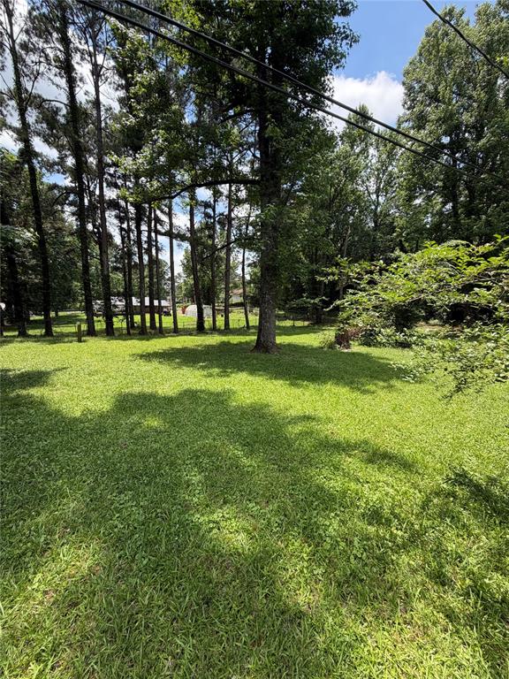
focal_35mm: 14
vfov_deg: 102.1
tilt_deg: -7.1
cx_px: 254
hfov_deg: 85.7
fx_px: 274
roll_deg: -0.8
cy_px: 340
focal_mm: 2.22
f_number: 2.2
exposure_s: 1/514
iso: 40
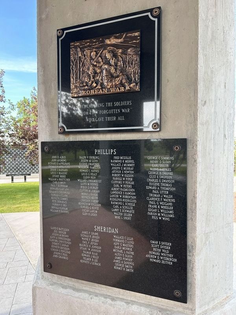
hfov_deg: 53.1
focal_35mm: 26
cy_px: 158
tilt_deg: -3.0
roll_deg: -0.6
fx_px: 236
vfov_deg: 67.3
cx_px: 118
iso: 50
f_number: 1.5
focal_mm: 5.7
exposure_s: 1/327
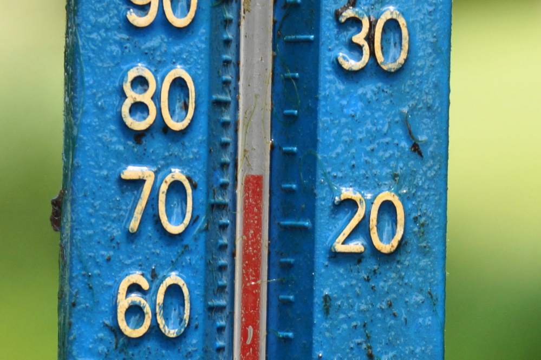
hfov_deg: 24.6
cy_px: 180
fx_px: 1240
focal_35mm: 82
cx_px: 270
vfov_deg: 16.6
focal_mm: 55
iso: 125
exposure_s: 1/100
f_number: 5
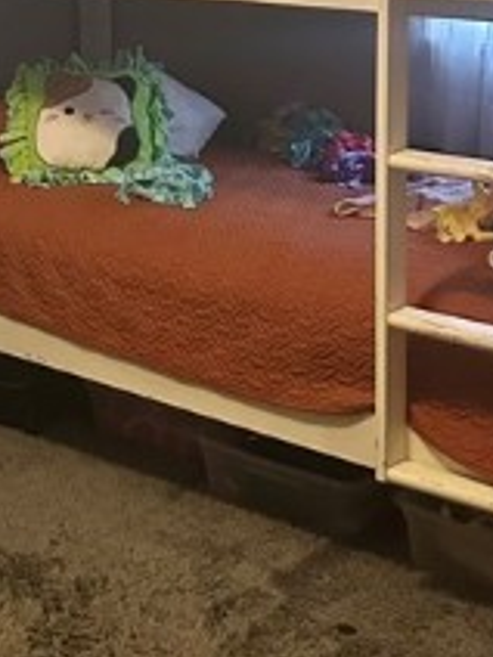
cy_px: 31
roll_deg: +0.2
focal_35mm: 87
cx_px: -81
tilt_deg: -7.2
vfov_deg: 21.8
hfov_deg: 16.4
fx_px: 1652
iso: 640
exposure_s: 1/60
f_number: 1.78
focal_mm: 6.86
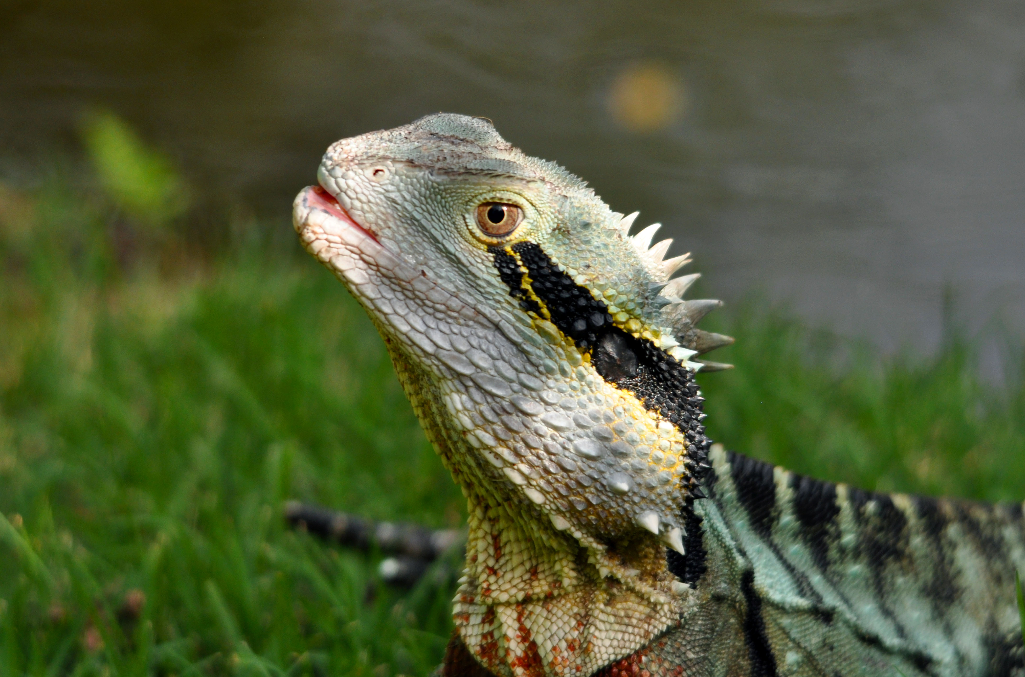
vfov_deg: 2.4
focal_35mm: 570
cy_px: 338
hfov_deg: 3.6
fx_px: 16180
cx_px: 512
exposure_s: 1/400
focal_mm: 380
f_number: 6.3
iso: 320
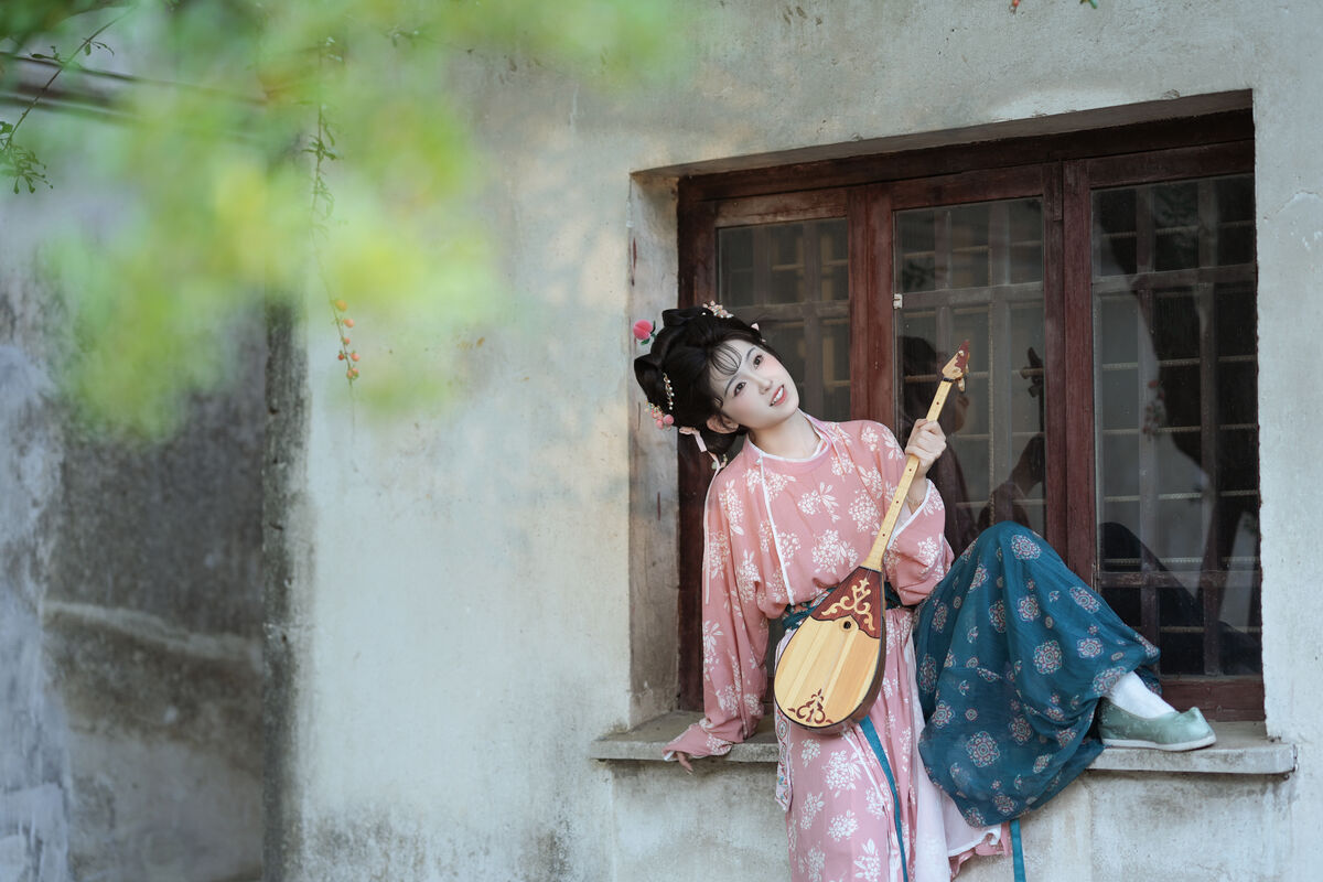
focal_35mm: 85
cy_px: 441
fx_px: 3124
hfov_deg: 23.9
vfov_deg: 16.1
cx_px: 662
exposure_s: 1/160
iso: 160
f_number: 1.8
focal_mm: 85
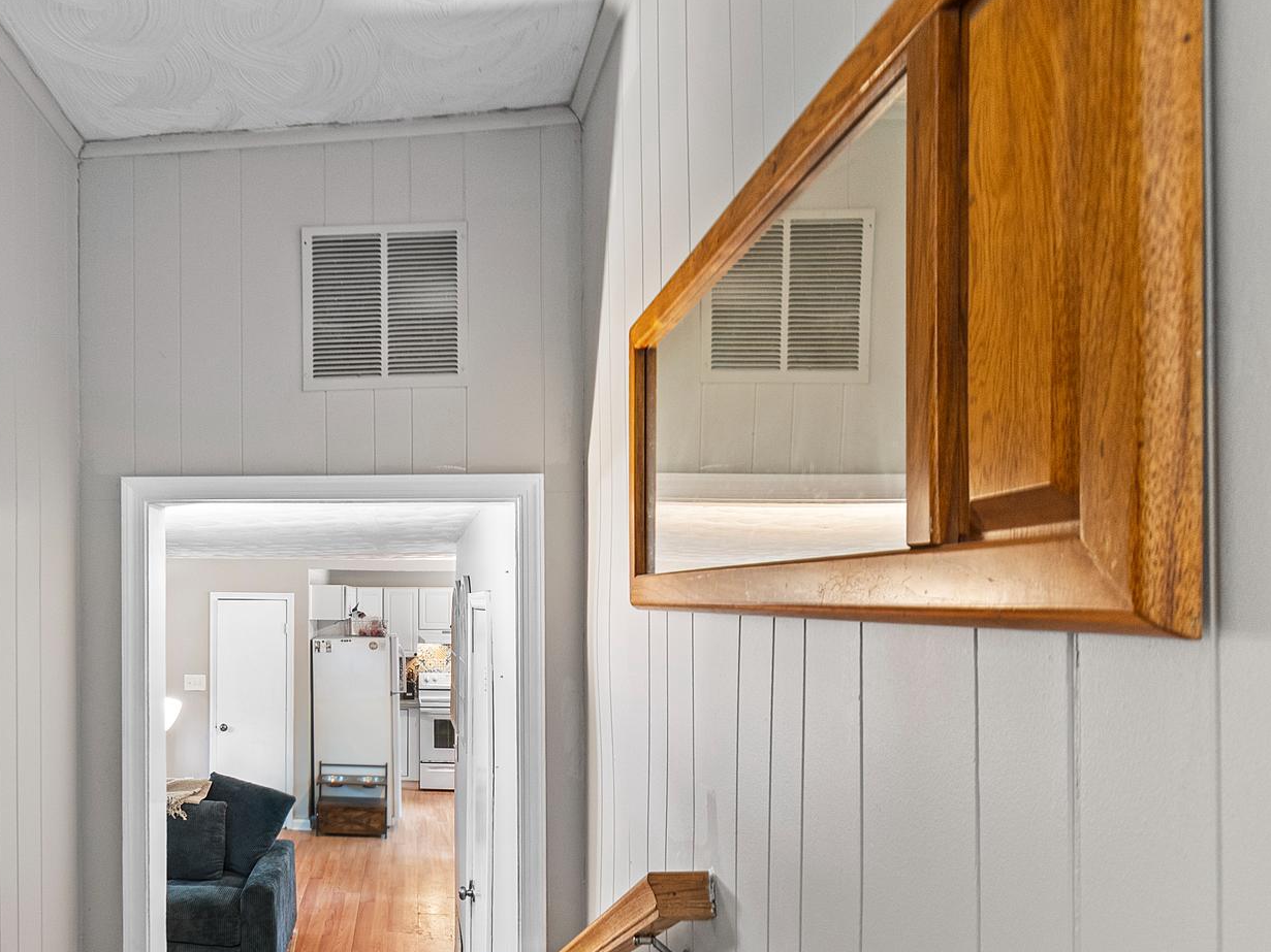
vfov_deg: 55.1
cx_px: 298
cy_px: 666
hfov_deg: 66.5
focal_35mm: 24
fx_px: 881
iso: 200
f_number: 8
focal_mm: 10
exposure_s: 1.6
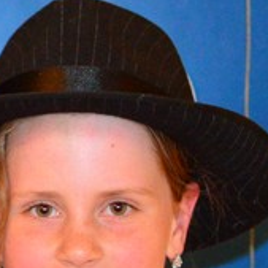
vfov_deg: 6.5
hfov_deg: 6.3
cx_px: -274
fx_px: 2361
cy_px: 232
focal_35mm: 270
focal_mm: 35
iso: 1800
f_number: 1.8
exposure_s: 1/200
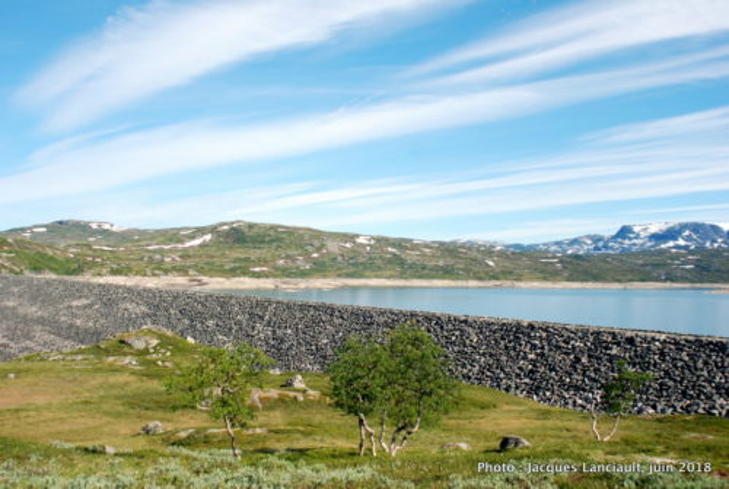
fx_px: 852
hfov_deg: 46.3
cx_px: 364
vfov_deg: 32.0
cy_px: 244
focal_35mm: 42
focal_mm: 28
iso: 100
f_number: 8
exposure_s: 1/250
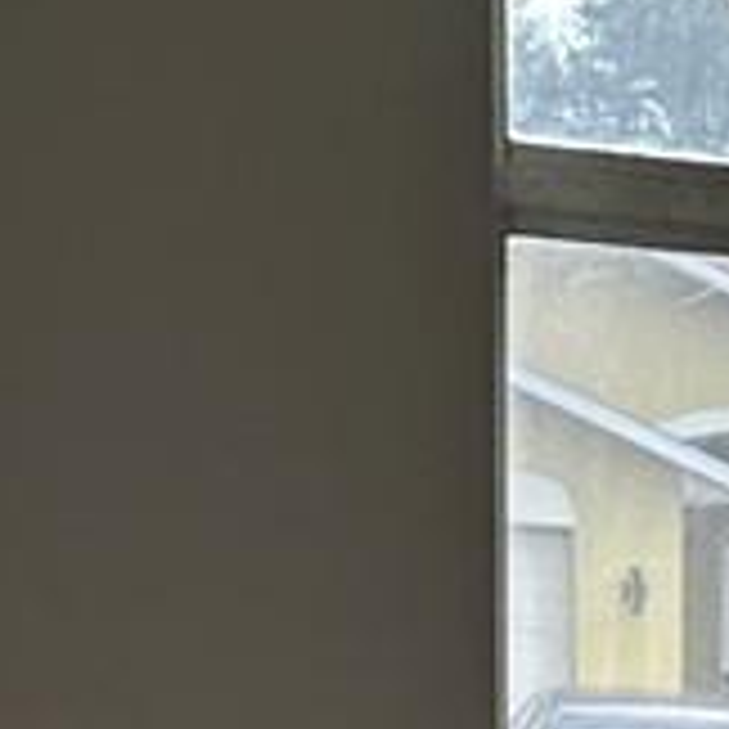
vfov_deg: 8.0
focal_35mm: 210
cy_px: 1449
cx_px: 2794
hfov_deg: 6.8
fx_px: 5004
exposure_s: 1/138
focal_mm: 6.86
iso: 64
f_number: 1.78
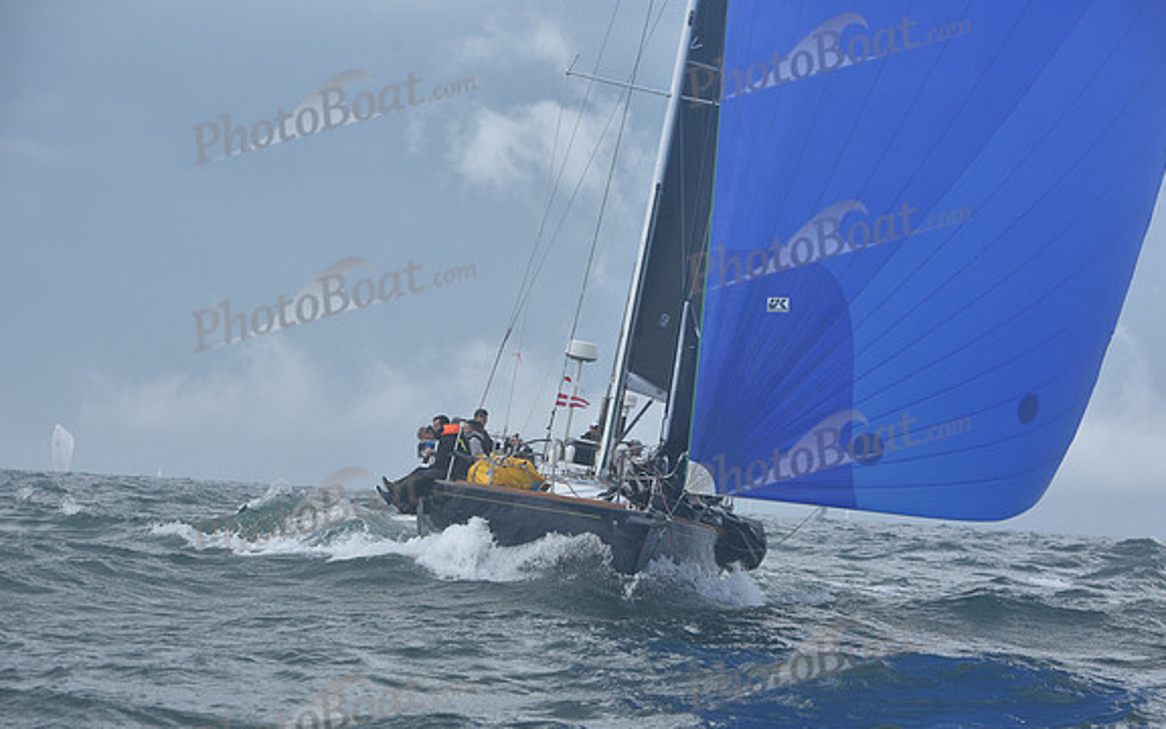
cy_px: 376
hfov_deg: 18.4
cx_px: 583
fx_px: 3591
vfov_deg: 11.6
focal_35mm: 113
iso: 320
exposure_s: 1/800
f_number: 6.3
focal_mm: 110
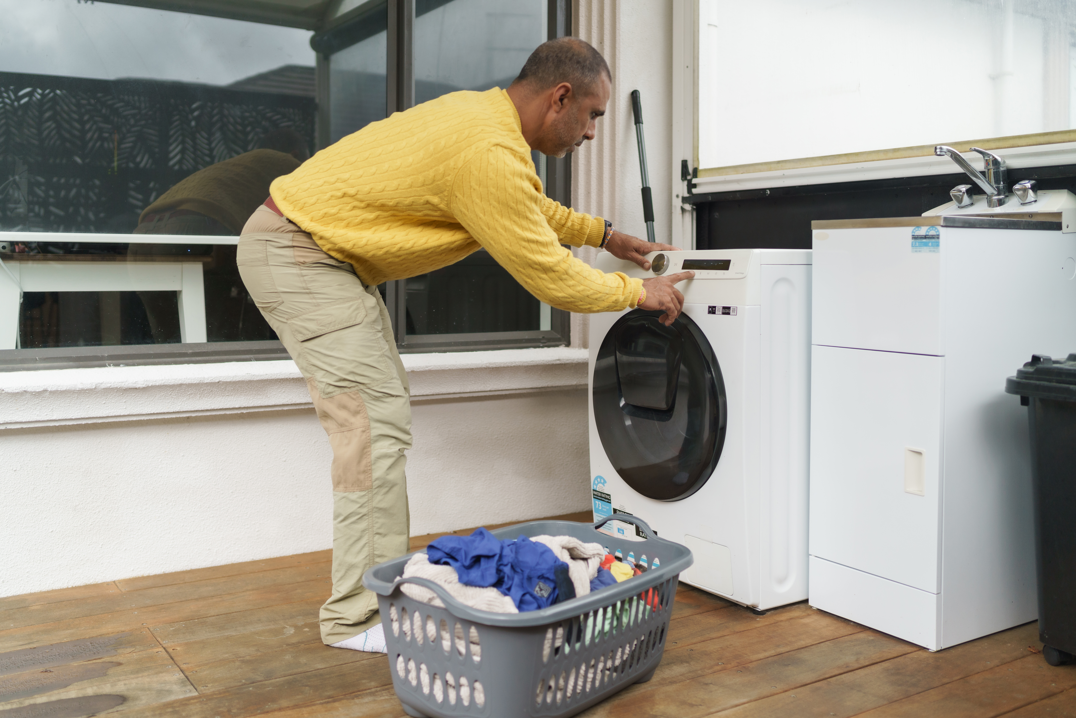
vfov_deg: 37.9
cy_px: 359
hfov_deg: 54.4
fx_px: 1046
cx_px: 538
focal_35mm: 35
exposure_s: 1/2500
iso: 200
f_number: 2
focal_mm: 35
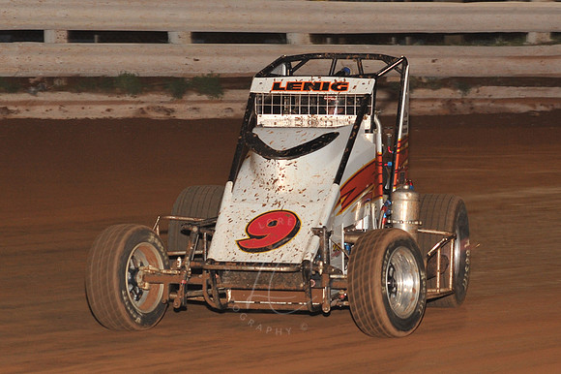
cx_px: 280
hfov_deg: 16.4
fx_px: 1947
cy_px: 187
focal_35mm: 125
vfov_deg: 11.0
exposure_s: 1/320
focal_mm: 125
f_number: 6.3
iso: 1600
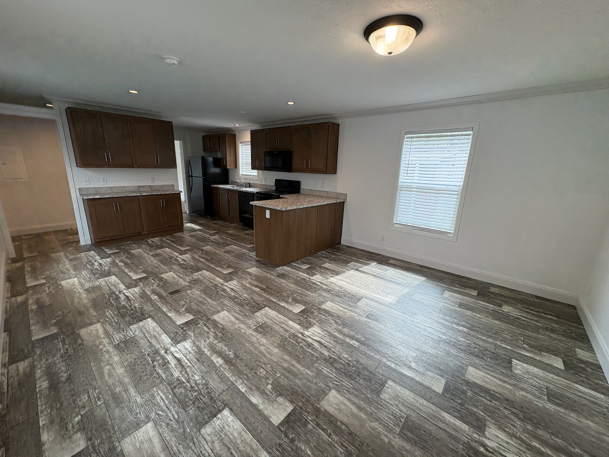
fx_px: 246
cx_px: 304
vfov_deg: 85.7
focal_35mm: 14
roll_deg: -2.1
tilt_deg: -13.5
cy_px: 228
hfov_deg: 102.1
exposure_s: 1/120
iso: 125
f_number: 2.2
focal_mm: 2.22
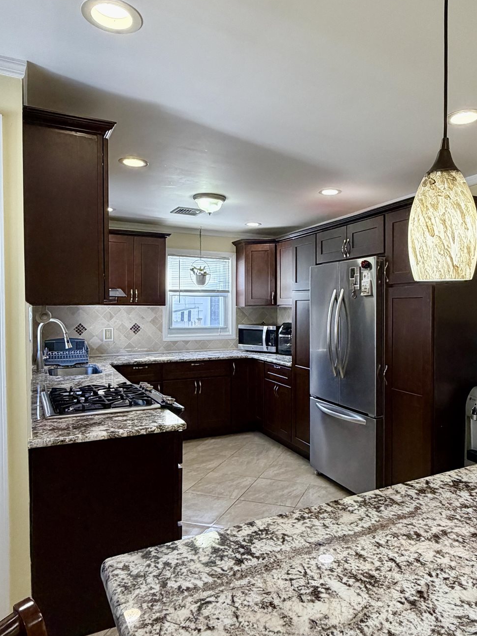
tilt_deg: -0.5
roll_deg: -1.0
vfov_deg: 69.4
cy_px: 317
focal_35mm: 25
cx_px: 287
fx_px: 459
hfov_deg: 54.5
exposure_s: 1/120
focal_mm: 2.22
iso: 250
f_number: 2.2
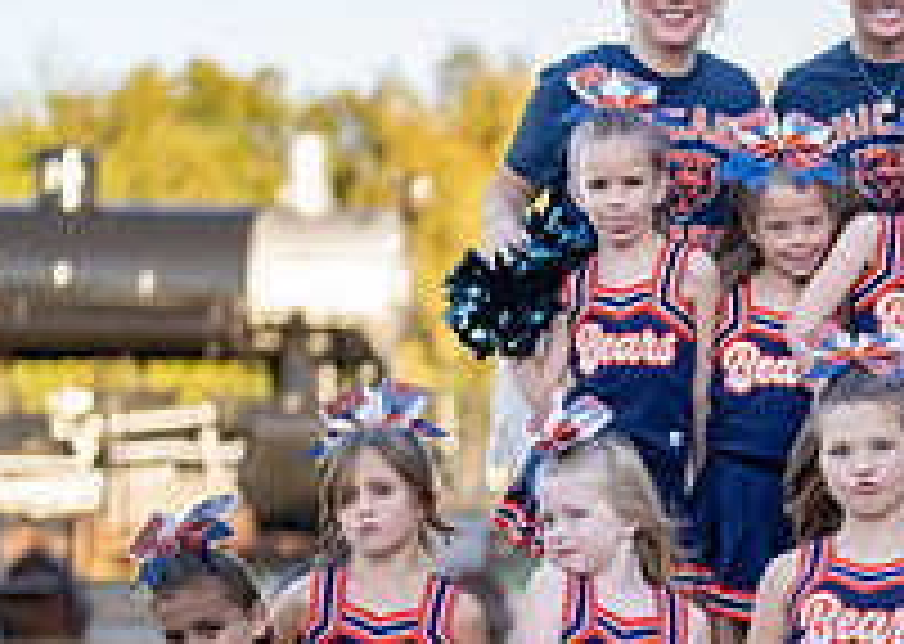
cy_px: 698
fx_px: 3923
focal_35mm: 153
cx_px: 967
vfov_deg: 9.3
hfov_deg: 12.9
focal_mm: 50
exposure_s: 1/1250
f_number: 1.2
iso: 100
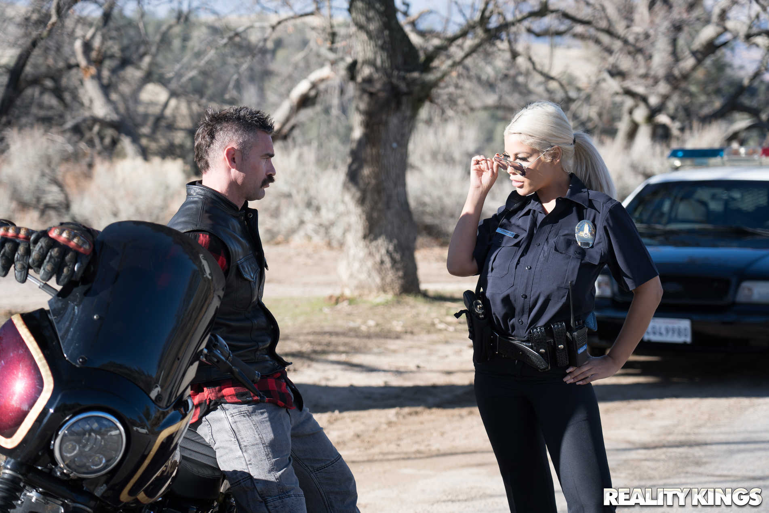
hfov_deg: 21.9
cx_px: 384
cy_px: 256
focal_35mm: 93
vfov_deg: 14.7
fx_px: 1987
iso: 100
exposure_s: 1/400
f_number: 4
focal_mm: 93
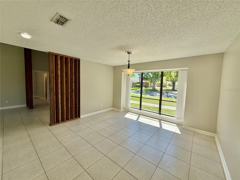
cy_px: 90
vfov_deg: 85.7
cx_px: 120
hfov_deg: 102.1
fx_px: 97
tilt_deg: -3.7
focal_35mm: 14
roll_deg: -1.5
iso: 64
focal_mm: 2.22
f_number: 2.2
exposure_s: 1/717
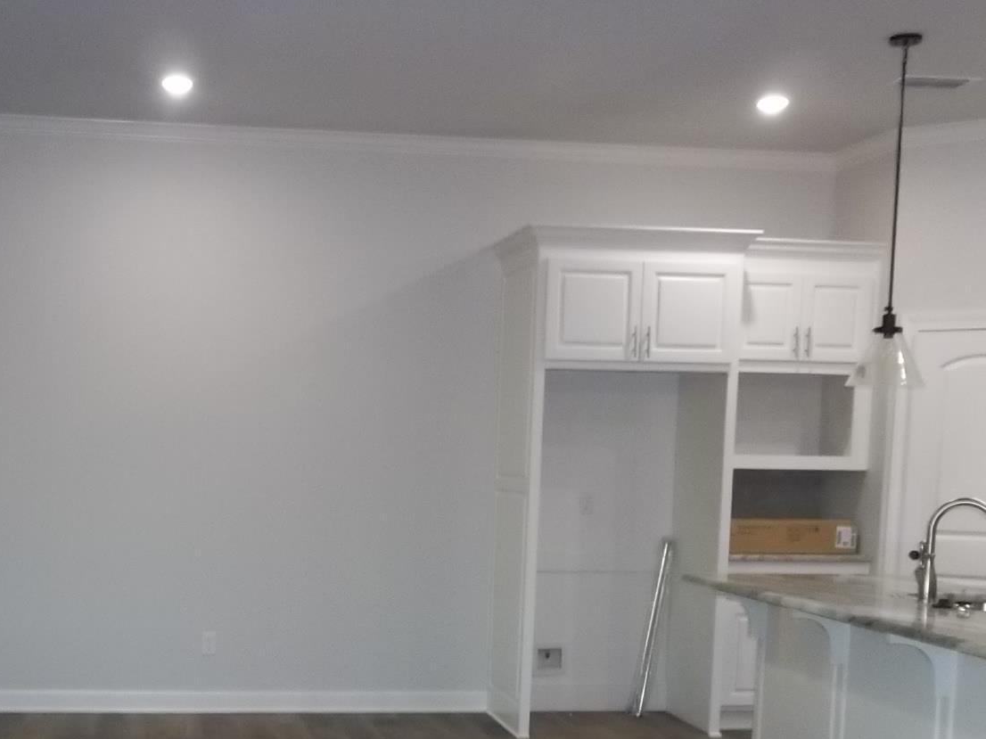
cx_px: 323
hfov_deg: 37.7
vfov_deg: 28.3
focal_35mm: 50
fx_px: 1424
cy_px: 628
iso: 320
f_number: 3.5
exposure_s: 1/30
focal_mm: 4.9
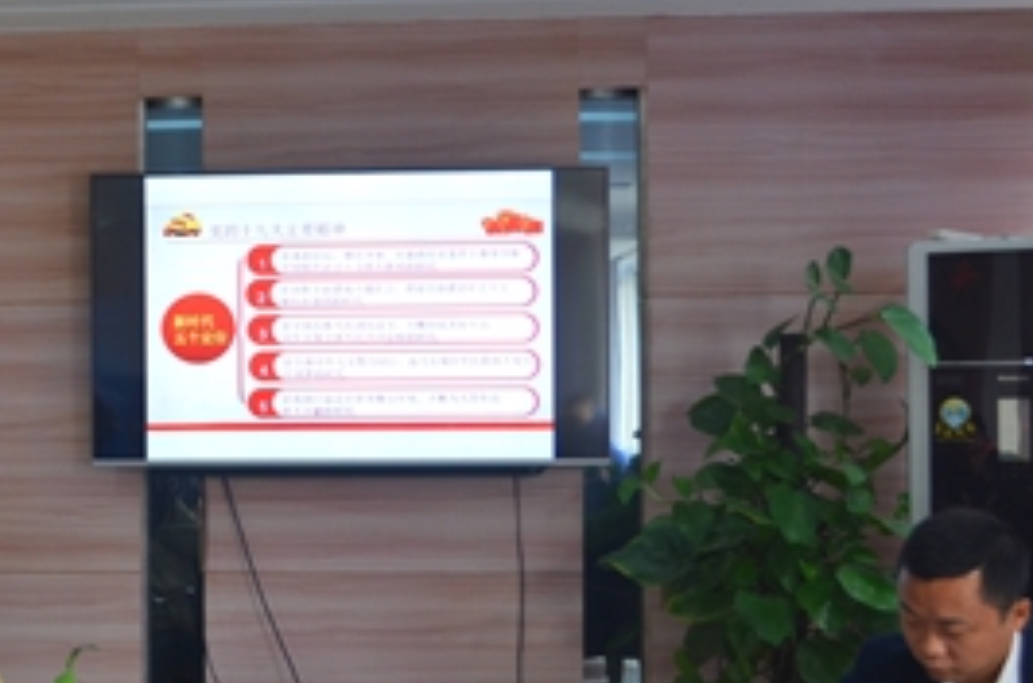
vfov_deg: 21.8
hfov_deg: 31.2
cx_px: 144
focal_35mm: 62
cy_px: 382
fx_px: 1775
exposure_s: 1/45
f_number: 4
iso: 800
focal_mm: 22
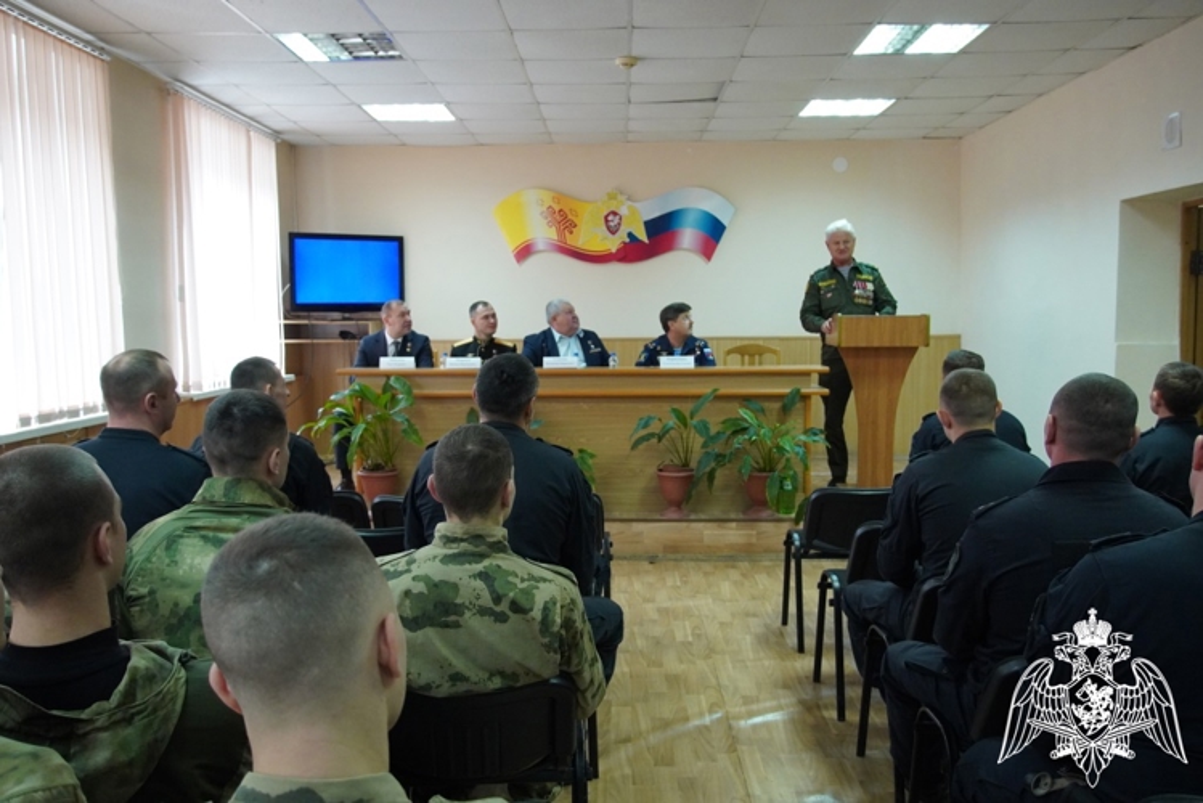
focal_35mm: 33
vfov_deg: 40.0
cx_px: 602
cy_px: 402
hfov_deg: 57.2
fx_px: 1103
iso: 3200
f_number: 4
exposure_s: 1/160
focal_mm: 22
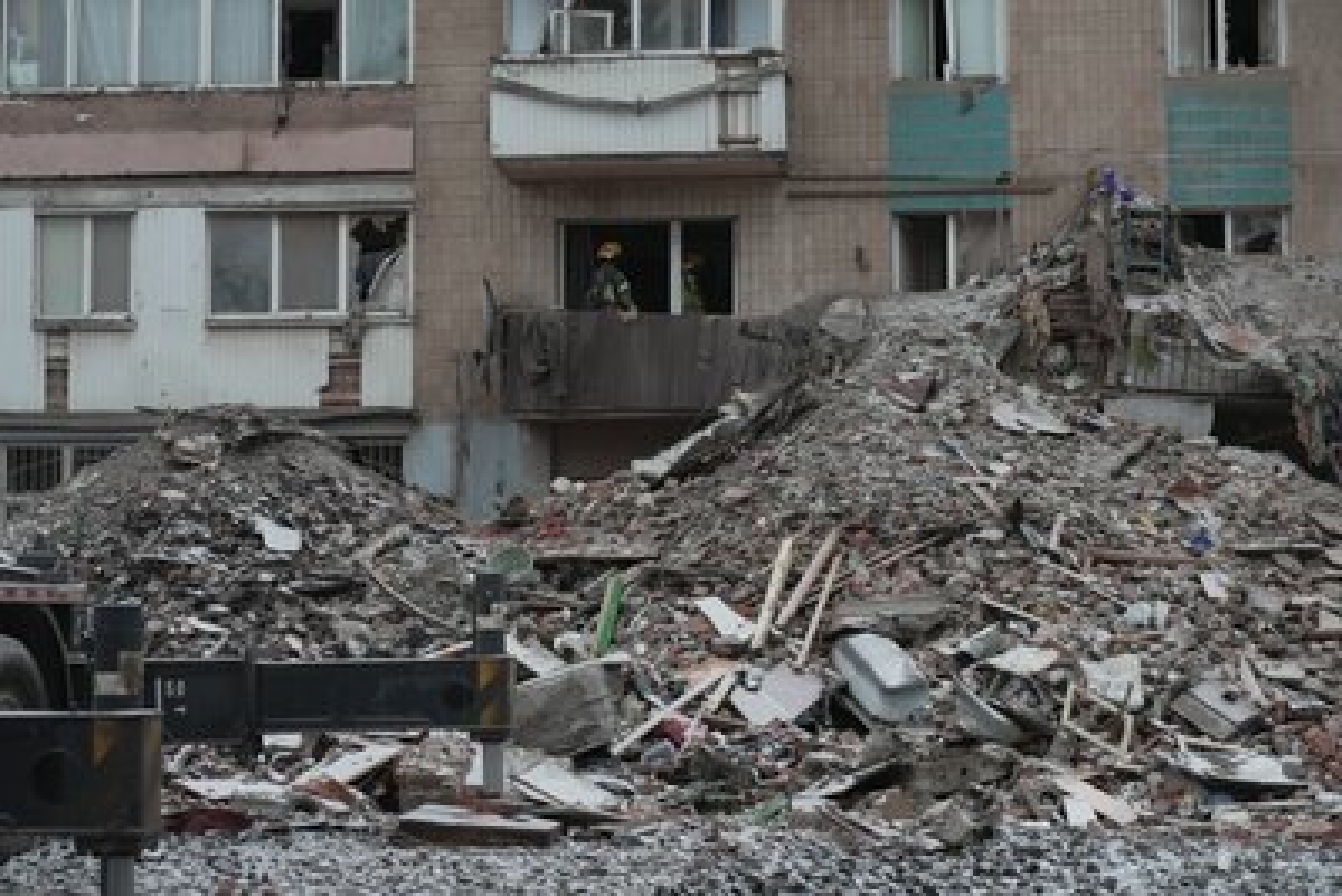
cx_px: 671
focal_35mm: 70
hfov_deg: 28.8
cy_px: 448
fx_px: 2610
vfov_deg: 19.5
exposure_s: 1/250
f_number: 4.5
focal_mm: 70
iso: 1600
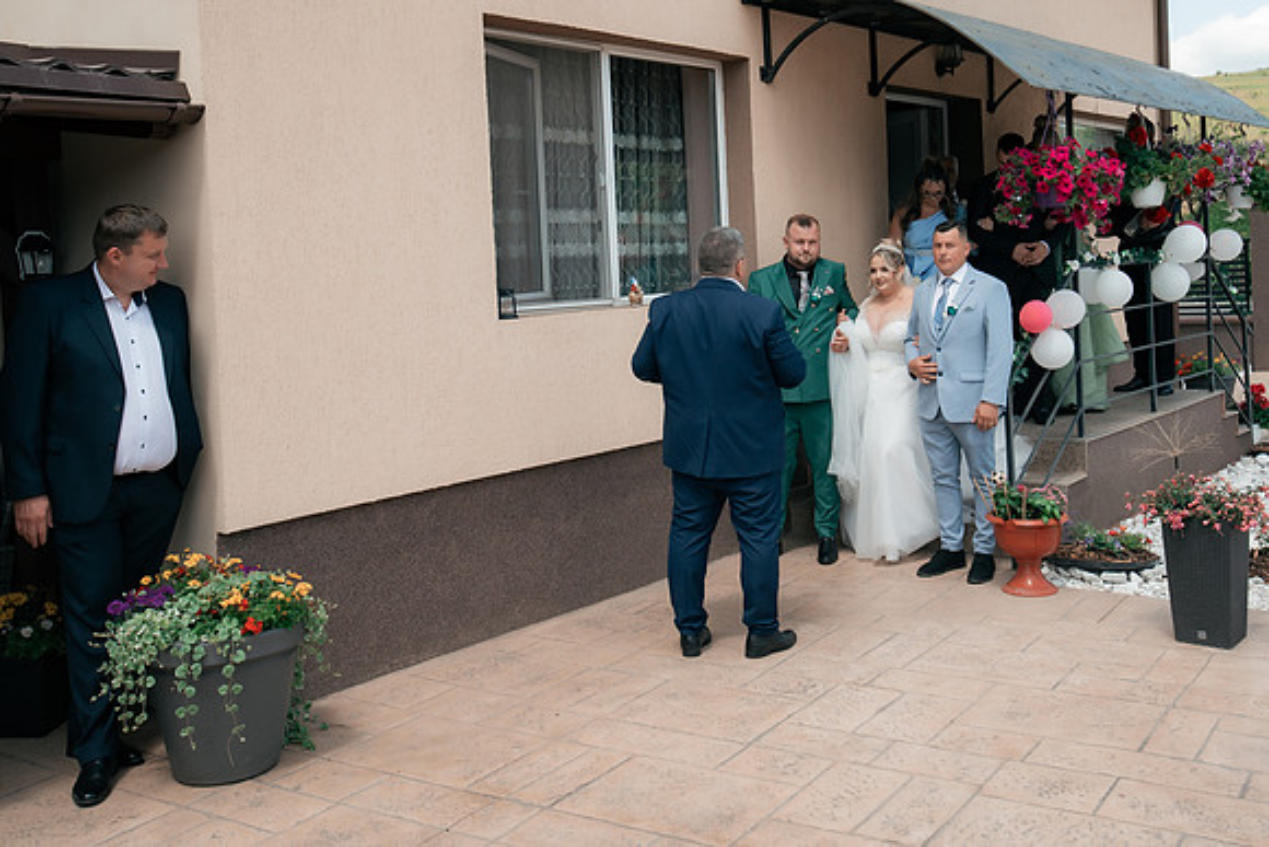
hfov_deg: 50.6
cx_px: 663
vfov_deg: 34.8
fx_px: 1342
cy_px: 310
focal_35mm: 38
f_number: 4
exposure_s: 1/1600
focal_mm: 30
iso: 320
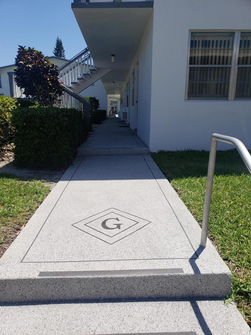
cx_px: 126
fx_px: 251
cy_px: 168
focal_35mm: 26
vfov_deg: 67.3
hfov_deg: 53.1
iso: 50
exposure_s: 1/1666
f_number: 2.4
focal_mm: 4.3
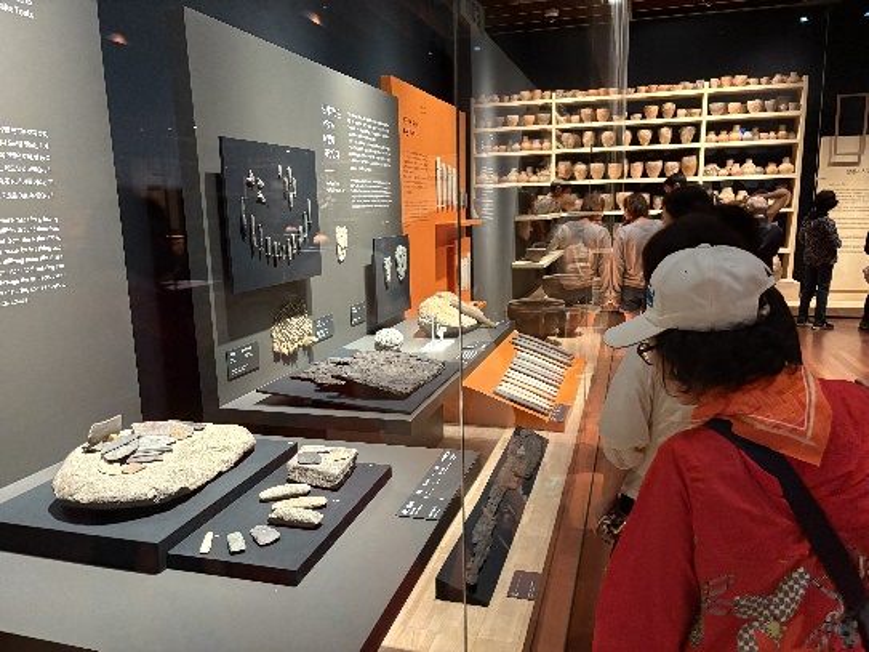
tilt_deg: -12.4
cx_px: 434
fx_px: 653
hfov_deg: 67.3
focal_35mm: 26
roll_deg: +0.4
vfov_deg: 53.0
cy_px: 326
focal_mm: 5.96
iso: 500
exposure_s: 1/60
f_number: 1.6
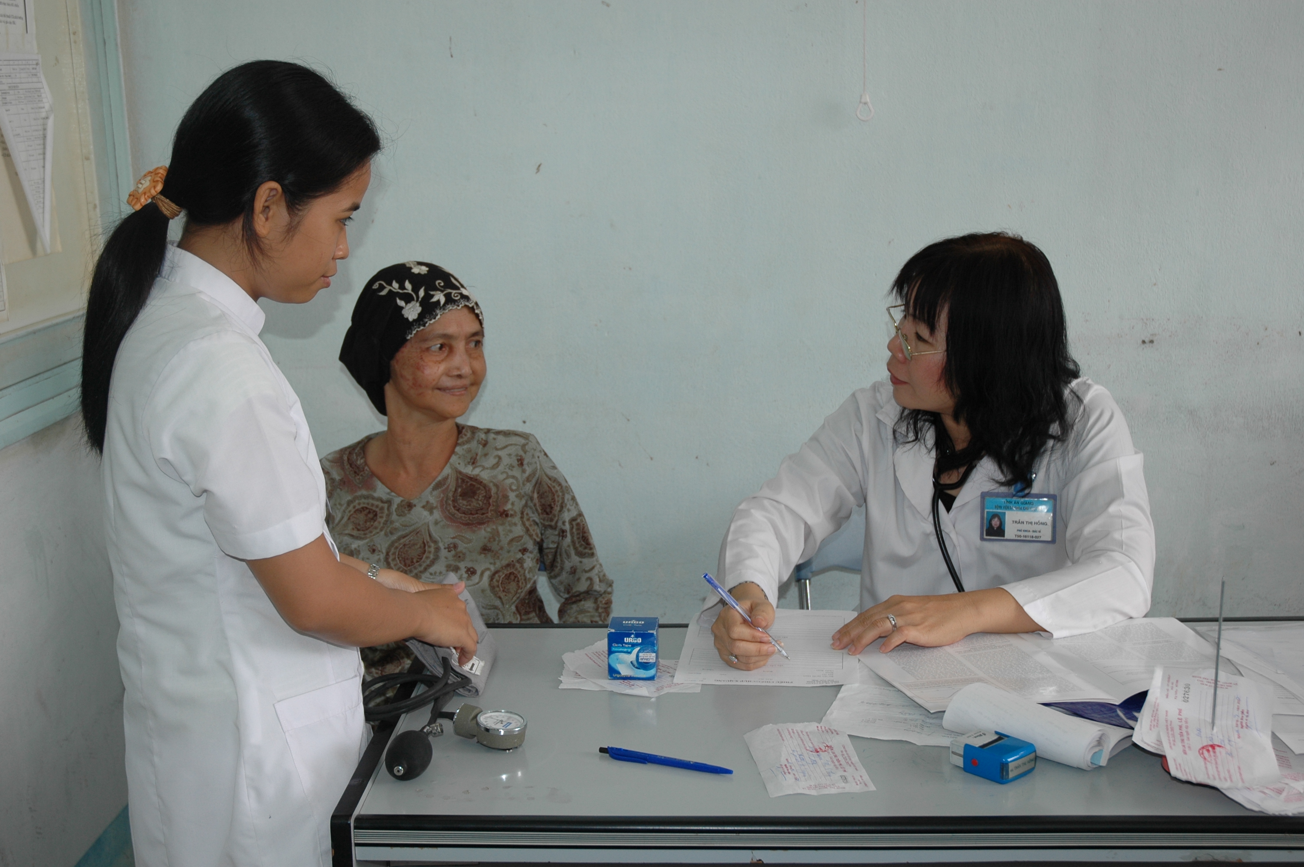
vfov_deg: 28.9
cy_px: 434
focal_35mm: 46
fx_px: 1683
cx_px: 652
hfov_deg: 42.4
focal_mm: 31
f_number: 4
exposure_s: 1/80
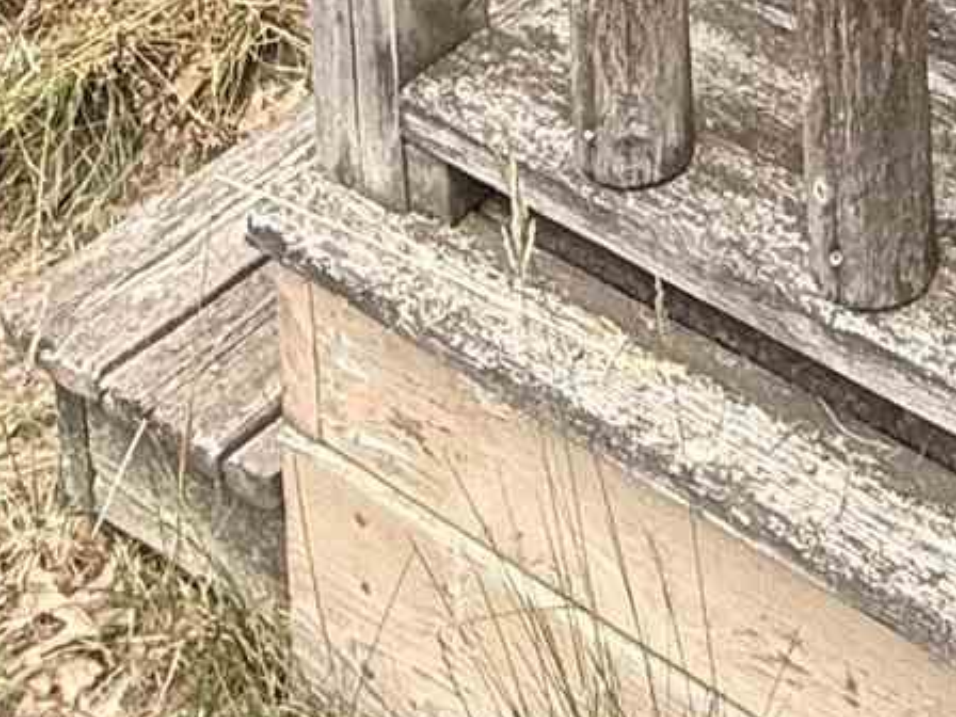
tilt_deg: -3.5
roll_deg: +1.6
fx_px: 2651
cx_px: 928
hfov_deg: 19.9
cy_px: -1236
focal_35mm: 96
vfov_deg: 11.4
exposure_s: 1/335
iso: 50
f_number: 2.2
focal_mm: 2.22
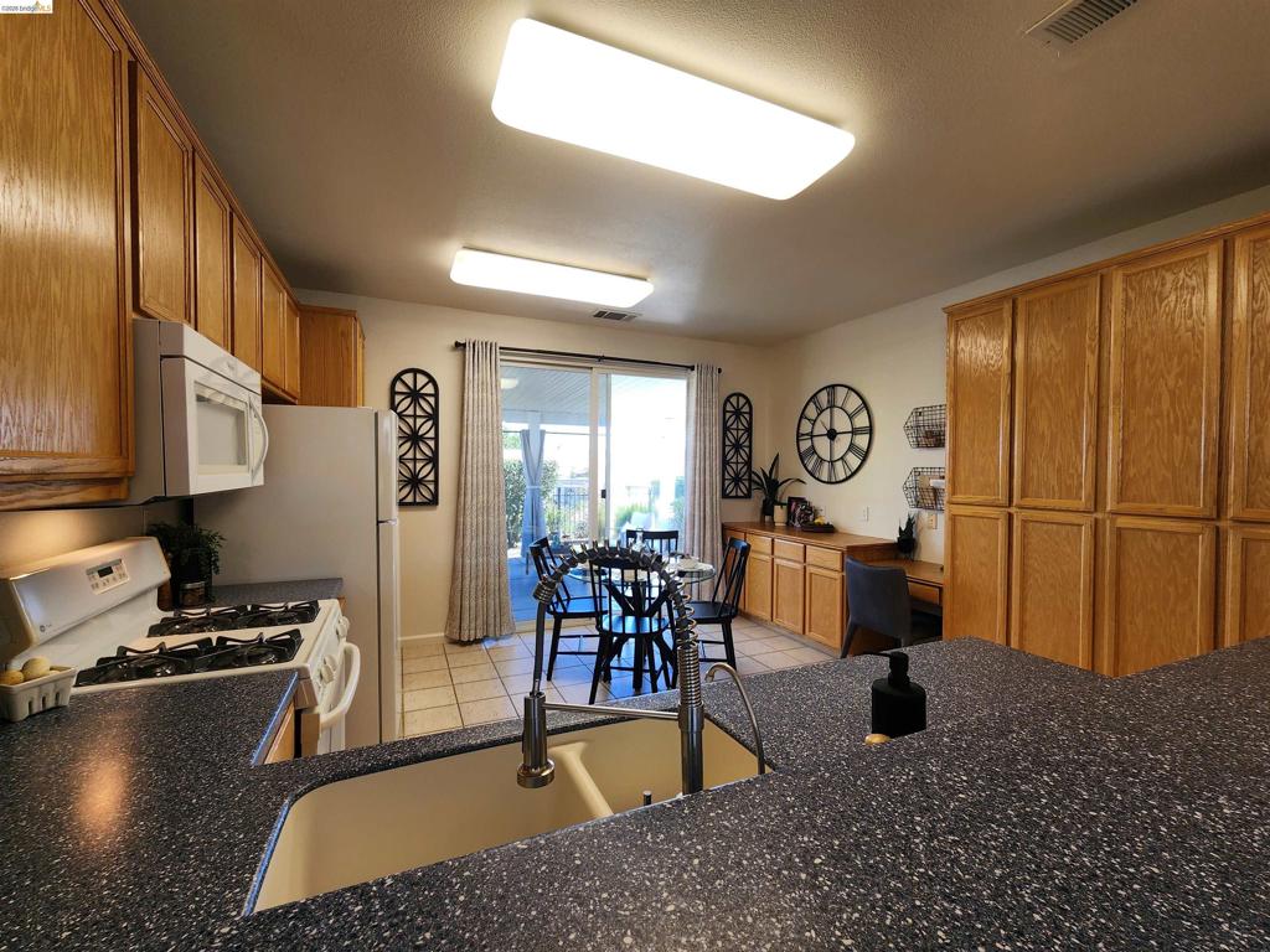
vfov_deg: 89.9
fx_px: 477
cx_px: 635
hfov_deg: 106.2
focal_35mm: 13
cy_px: 476
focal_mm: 2.2
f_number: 2.2
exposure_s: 1/60
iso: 64
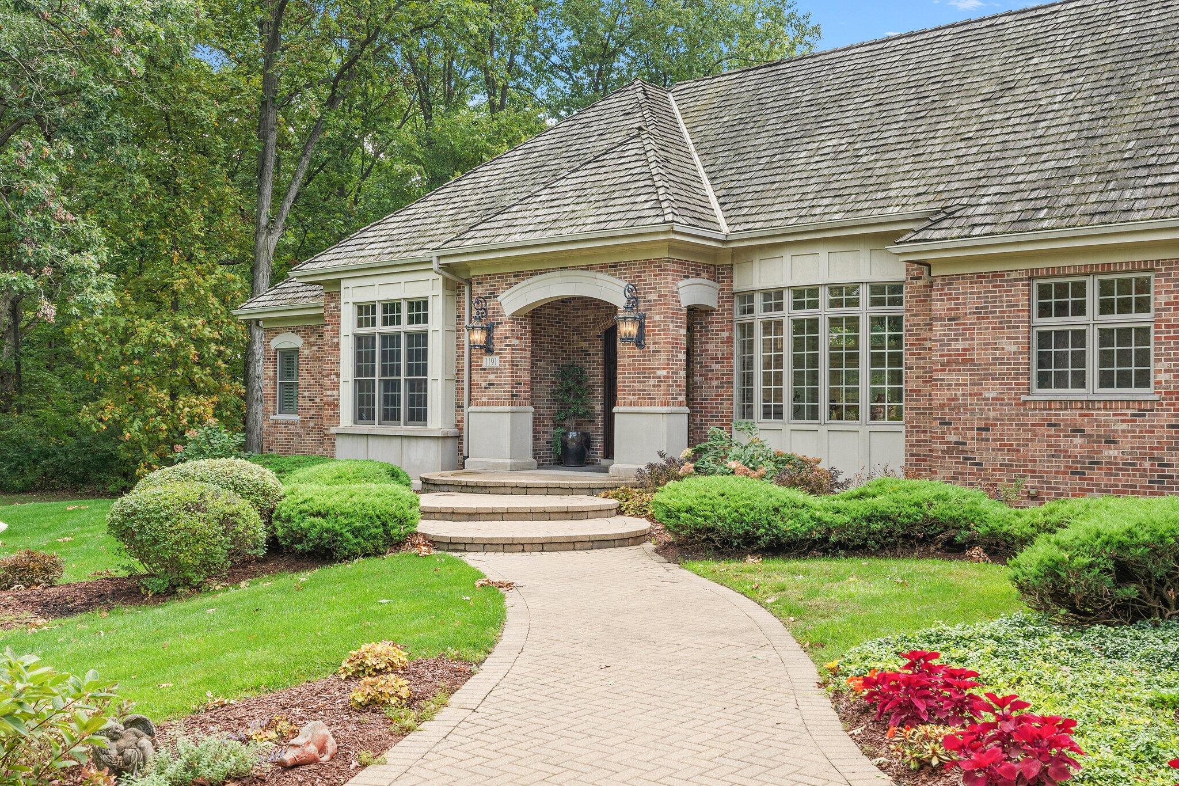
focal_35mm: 36
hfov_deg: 53.1
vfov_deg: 36.9
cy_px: 393
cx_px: 590
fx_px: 1179
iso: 320
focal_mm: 24
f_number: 8
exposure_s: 1/15
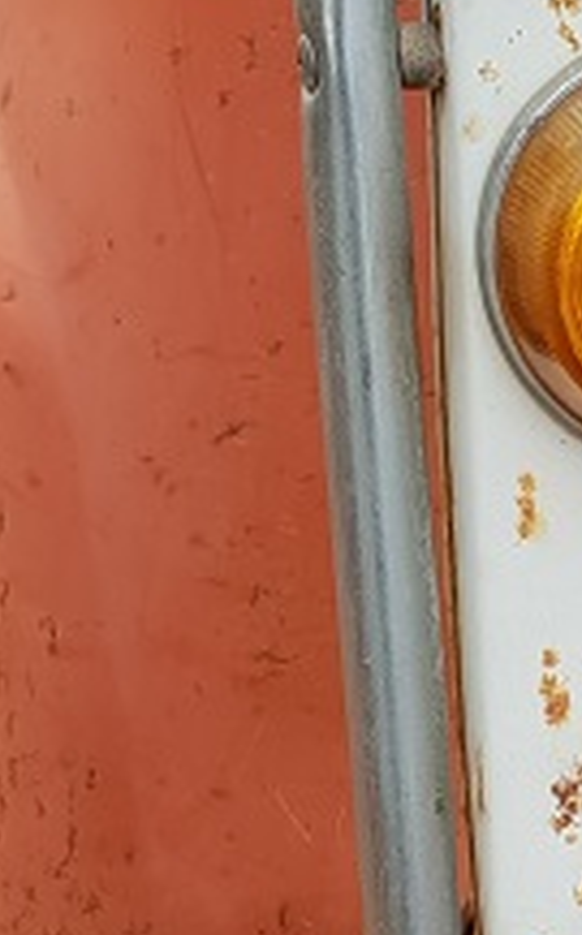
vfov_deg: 13.3
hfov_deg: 8.3
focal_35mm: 154
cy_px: 1047
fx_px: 3921
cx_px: 897
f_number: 2.4
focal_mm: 4.3
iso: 64
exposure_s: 1/120
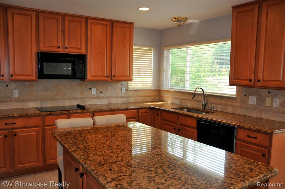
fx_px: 237
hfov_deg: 62.0
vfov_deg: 43.5
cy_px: 94
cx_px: 142
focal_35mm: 30
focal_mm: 20
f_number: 4
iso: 400
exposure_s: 1/160
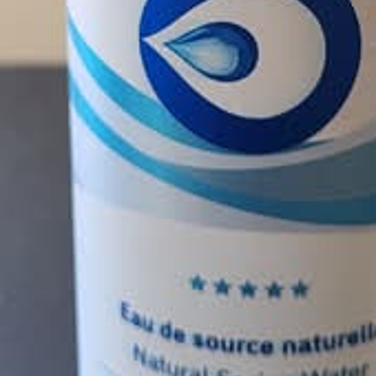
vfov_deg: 16.9
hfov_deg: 17.6
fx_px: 1217
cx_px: 217
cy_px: -67
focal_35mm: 99
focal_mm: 5.4
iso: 80
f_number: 1.8
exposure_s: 1/100
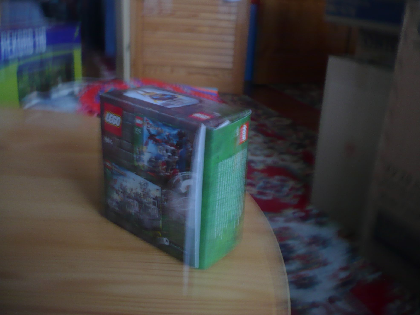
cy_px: 158
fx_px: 425
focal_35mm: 35
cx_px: 210
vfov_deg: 40.7
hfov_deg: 52.6
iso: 100
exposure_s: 1/4
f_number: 2.8
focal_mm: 5.8
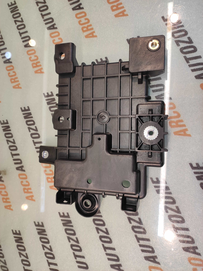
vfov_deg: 91.1
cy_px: 136
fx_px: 133
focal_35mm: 17
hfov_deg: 74.7
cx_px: 102
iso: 133
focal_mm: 4.74
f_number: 1.79
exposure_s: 1/33
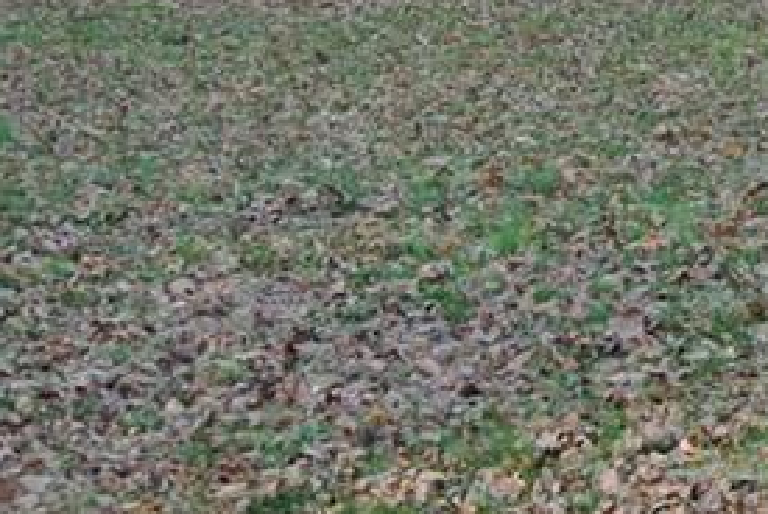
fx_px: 3502
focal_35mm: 164
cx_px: 1382
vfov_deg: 8.3
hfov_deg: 11.6
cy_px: -6
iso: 140
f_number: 4.2
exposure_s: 1/60
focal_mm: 16.3
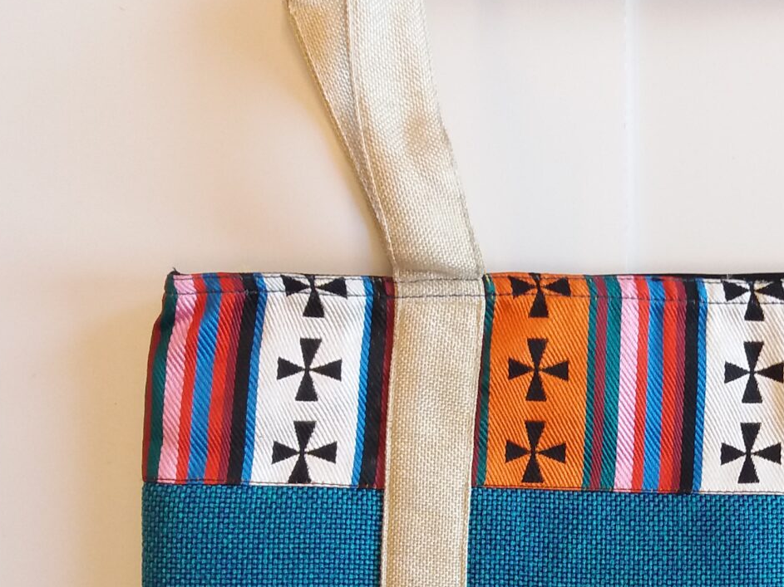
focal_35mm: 76
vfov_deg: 19.0
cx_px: 666
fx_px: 1721
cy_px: 535
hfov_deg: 25.1
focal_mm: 3.7
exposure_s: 1/50
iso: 80
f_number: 1.9
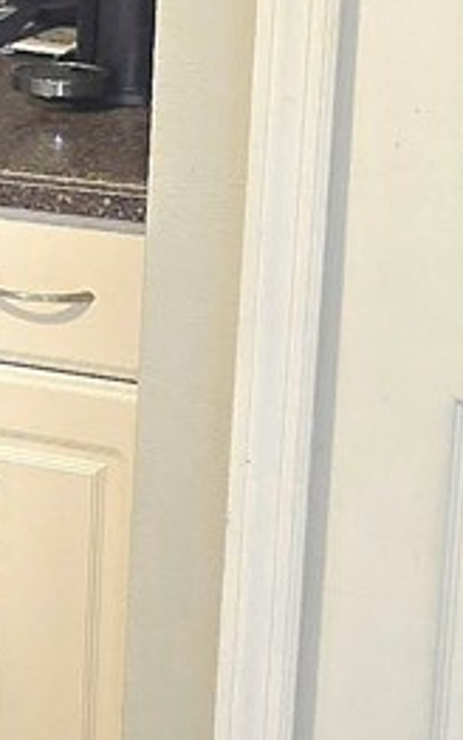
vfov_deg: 13.9
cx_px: -1056
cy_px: 127
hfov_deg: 7.5
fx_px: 3005
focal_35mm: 149
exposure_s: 1/30
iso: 100
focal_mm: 6.3
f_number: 1.7
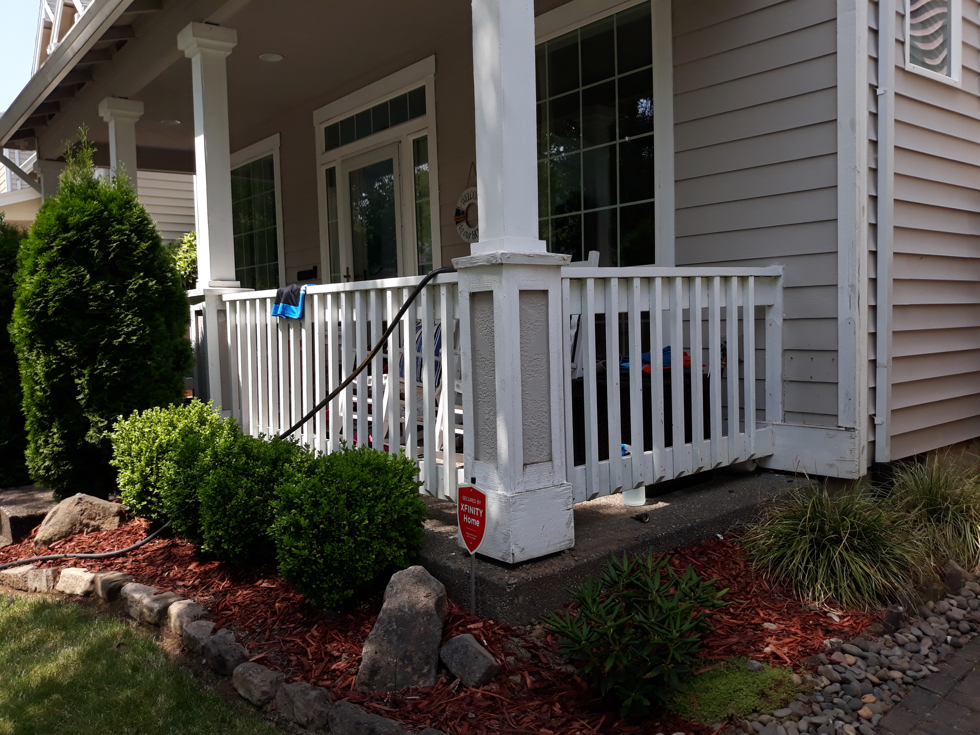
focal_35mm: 28
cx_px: 490
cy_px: 368
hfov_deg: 63.4
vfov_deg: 49.7
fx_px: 793
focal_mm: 3.7
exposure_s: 1/857
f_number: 1.7
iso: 40
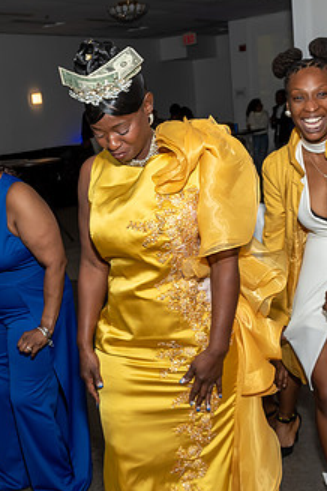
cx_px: 78
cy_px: 251
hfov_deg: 25.6
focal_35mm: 52
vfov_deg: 38.2
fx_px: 708
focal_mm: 17
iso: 500
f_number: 6.3
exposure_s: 1/250
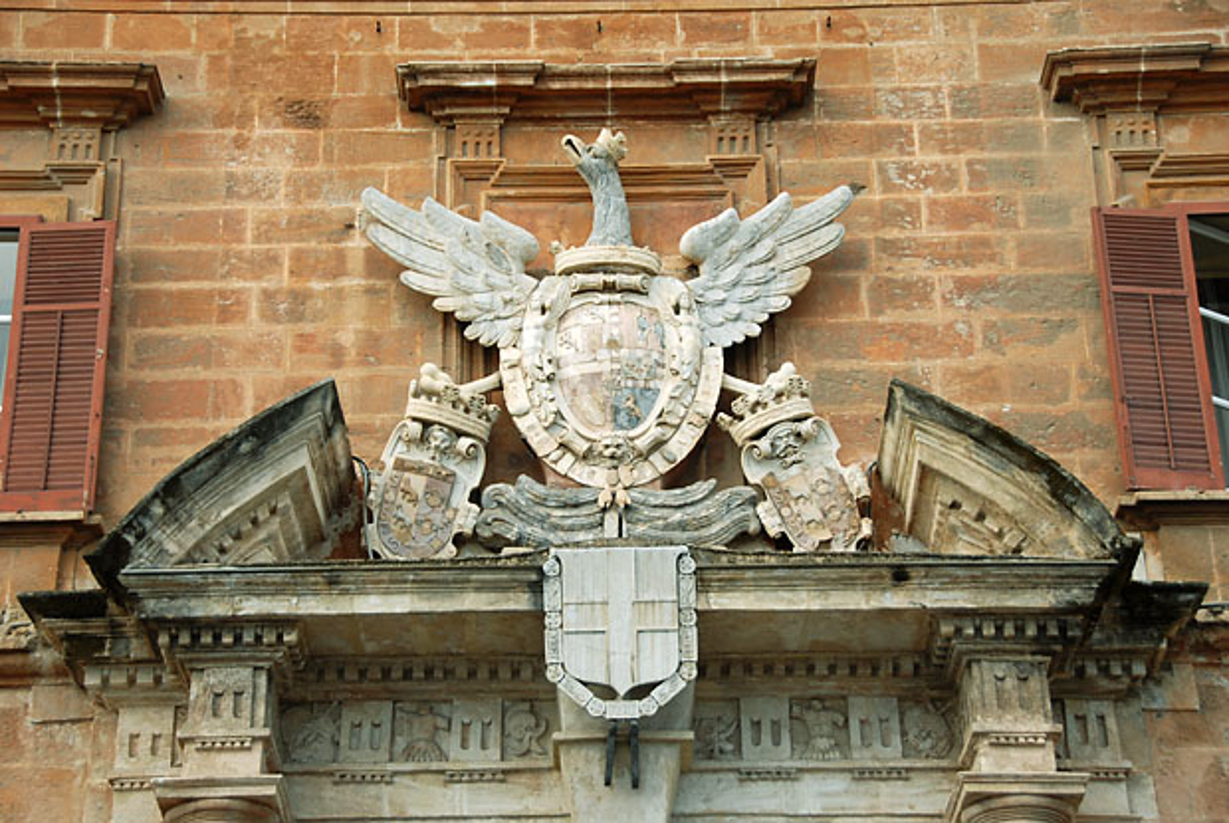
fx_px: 2563
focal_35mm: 75
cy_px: 412
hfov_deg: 27.0
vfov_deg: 18.2
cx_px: 614
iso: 100
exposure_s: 1/180
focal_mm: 50
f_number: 4.8
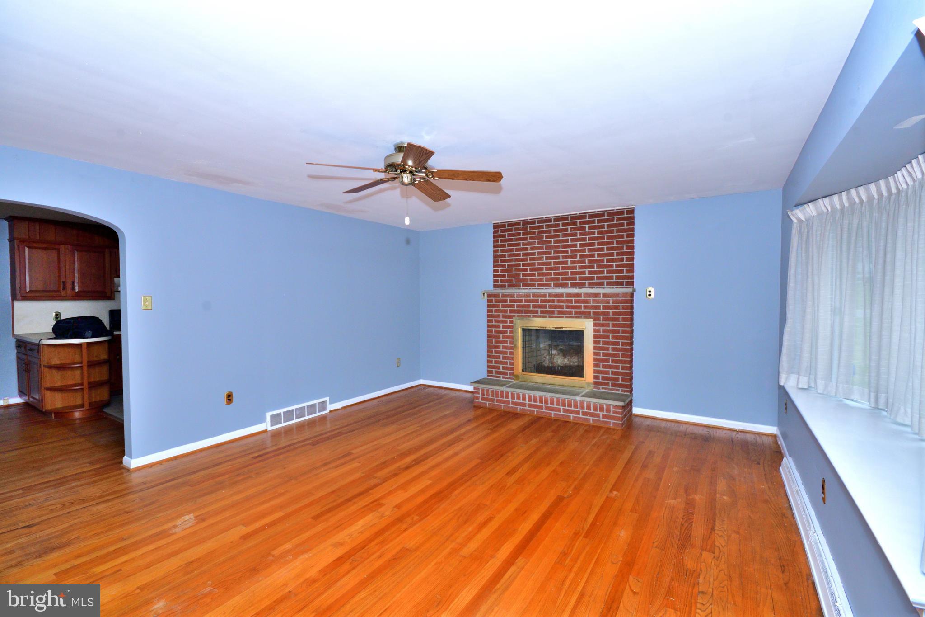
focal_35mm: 15
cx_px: 462
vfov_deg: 77.3
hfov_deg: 100.4
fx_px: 385
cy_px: 308
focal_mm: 10
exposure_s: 1/250
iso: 400
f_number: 10
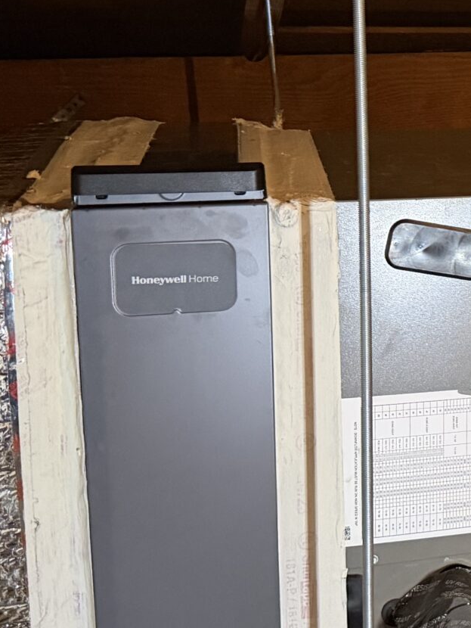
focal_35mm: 74
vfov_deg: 26.1
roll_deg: -0.7
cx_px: 699
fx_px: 1342
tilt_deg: -9.2
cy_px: 198
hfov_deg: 17.9
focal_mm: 6.76
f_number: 1.78
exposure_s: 1/30
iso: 800
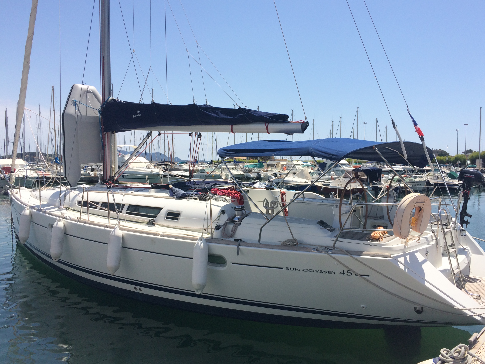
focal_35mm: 31
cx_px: 257
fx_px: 434
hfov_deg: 58.3
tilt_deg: -2.4
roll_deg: +0.0
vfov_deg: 45.4
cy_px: 181
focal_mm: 4.15
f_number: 2.2
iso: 32
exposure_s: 1/2740
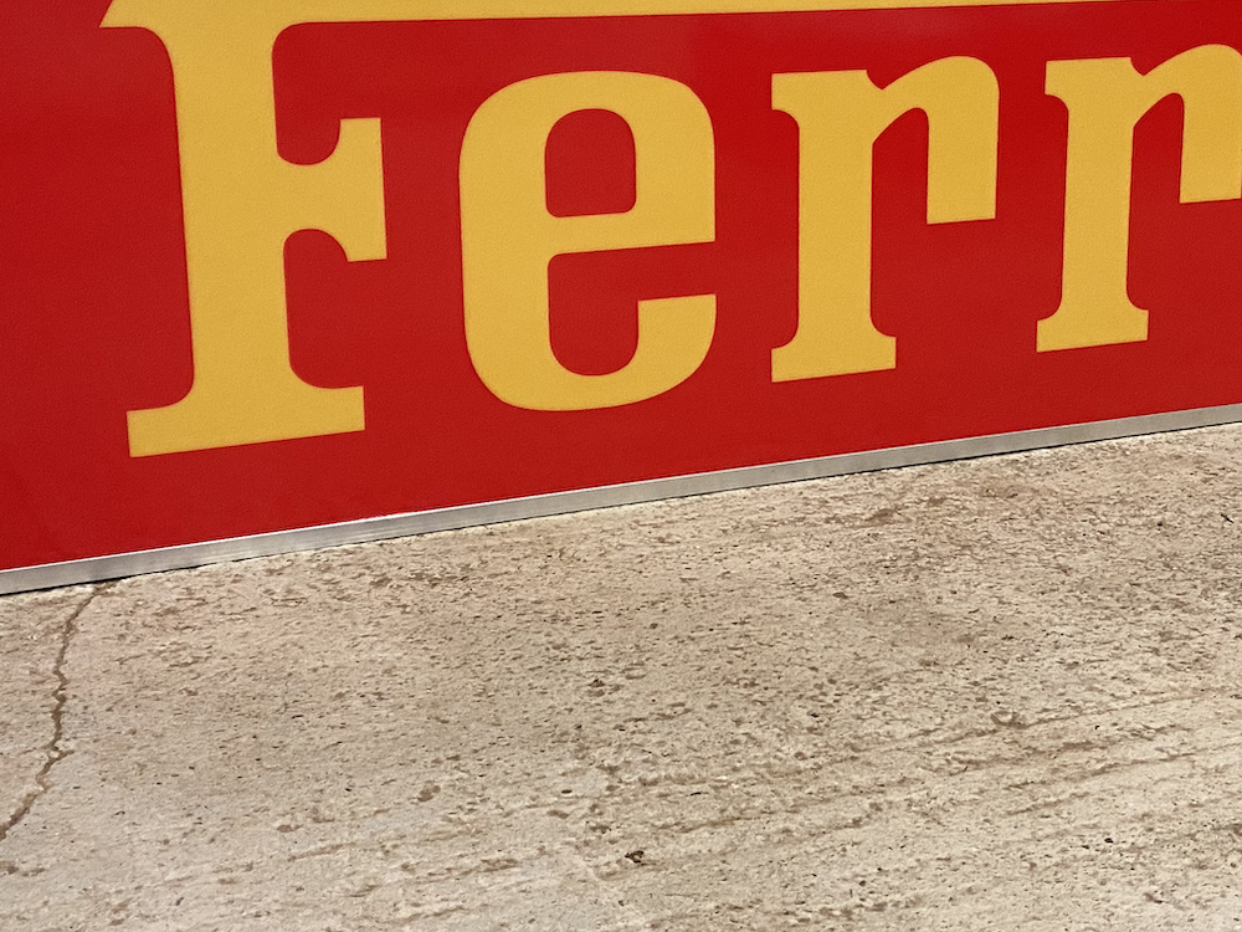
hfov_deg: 36.6
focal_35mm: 52
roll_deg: +1.8
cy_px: 256
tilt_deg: -12.6
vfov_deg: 27.7
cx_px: 766
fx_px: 1866
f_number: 1.8
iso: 320
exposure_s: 1/50
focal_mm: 4.25
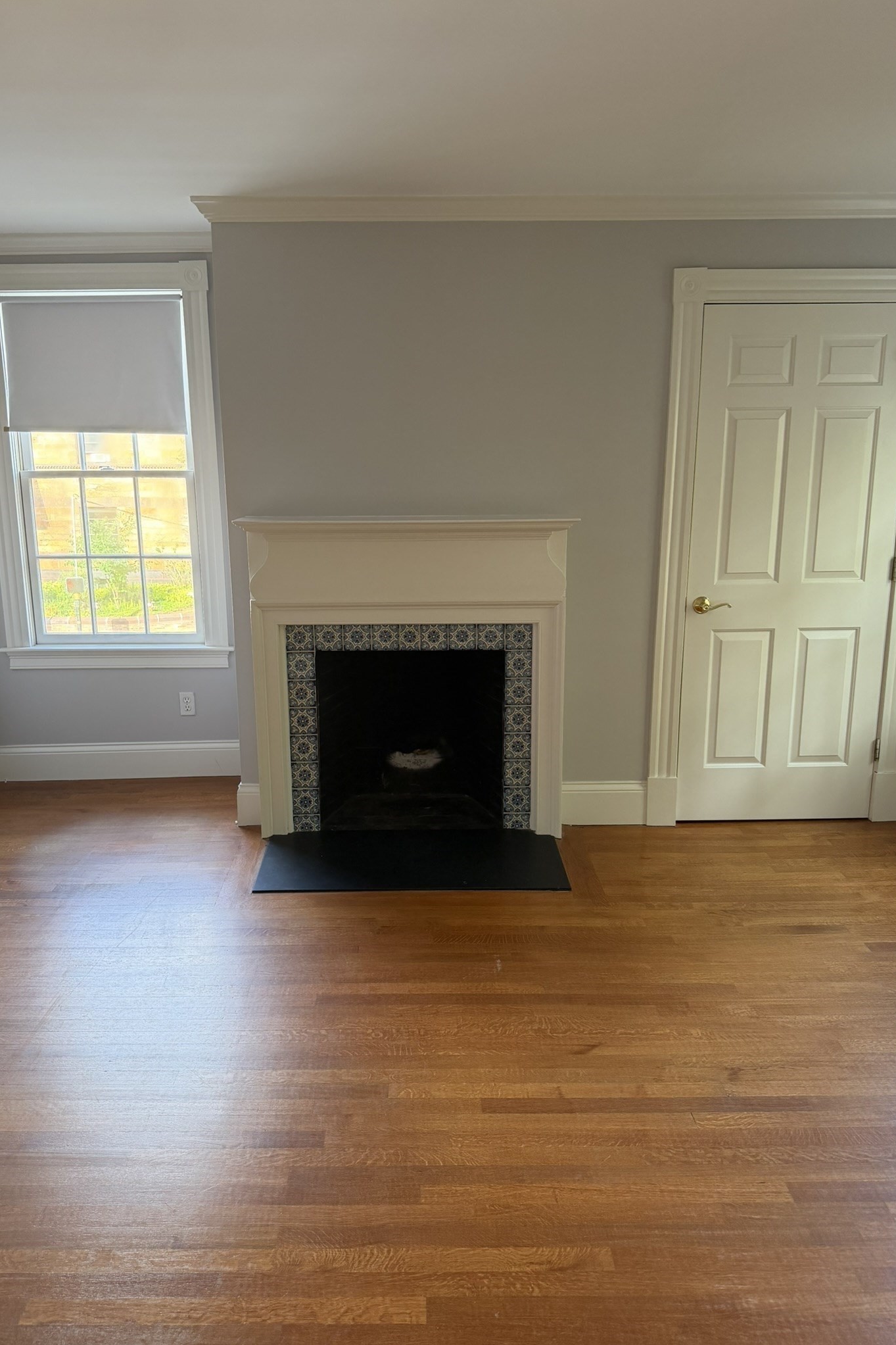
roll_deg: +0.3
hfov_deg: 51.2
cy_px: 672
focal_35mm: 25
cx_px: 420
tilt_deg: -12.1
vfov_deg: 71.5
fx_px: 933
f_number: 1.78
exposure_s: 1/107
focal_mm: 6.76
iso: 200
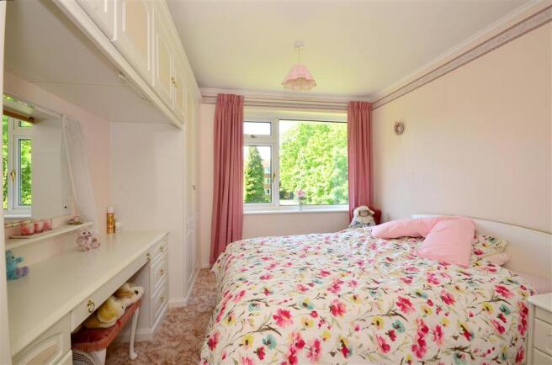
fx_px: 229
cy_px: 182
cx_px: 276
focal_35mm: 15
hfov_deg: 100.5
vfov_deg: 77.0
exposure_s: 1/13
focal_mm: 10
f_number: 11
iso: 200
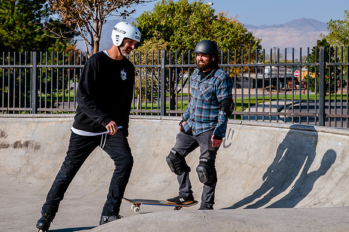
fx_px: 928
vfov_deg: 14.3
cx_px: 162
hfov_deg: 21.3
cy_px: 92
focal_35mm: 96
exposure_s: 1/500
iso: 200
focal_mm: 75
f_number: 9
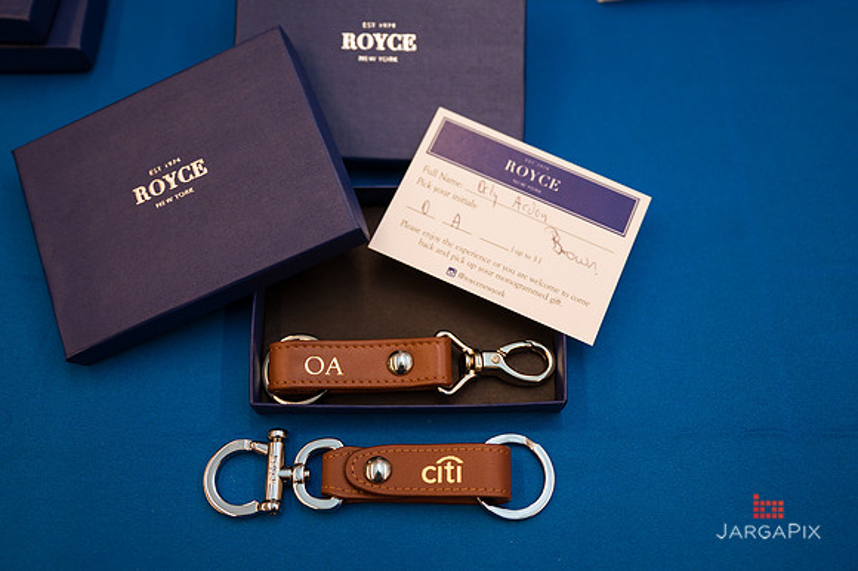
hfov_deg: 51.6
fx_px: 888
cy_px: 271
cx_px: 430
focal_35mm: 37
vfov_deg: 35.7
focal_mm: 35
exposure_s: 1/200
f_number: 3.2
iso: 640
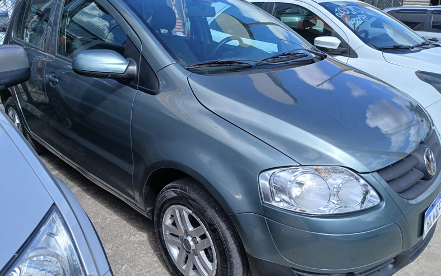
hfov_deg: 66.5
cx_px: 220
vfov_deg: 44.5
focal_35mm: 28
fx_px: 337
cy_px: 129
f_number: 1.8
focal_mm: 3.98
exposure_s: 1/335
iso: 20
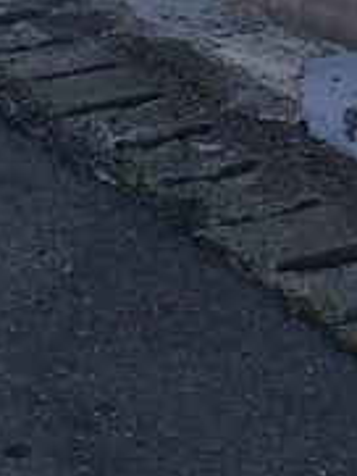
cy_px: -426
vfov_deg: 11.8
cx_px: 158
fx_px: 2101
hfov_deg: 9.7
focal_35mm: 153
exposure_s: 1/137
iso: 20
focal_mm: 4
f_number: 1.8
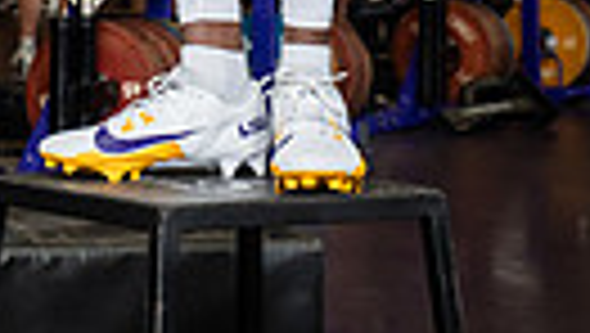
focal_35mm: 158
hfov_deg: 13.6
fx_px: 2474
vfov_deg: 7.2
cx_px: 189
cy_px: -513
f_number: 5.6
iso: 500
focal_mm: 44
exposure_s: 1/250
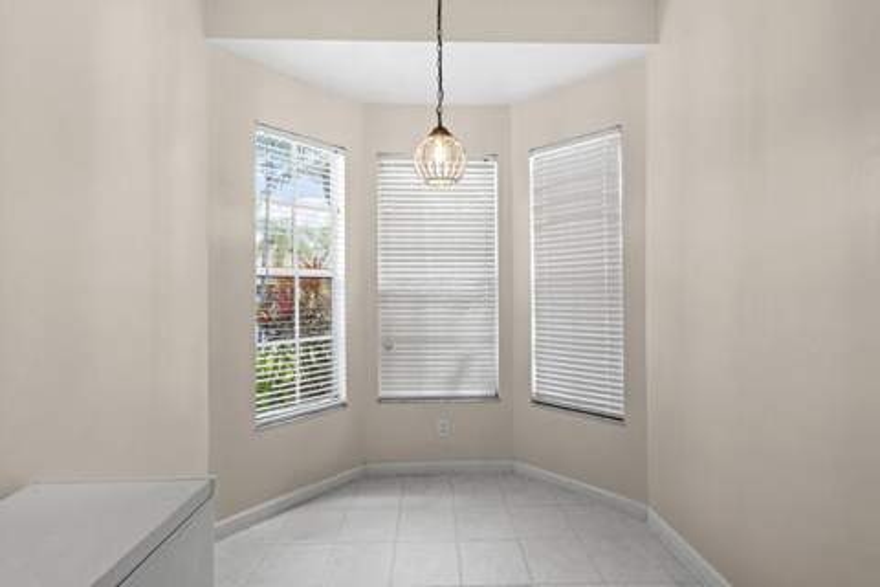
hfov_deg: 96.7
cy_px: 294
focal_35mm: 16
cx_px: 440
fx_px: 391
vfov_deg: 73.7
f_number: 10
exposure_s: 1/8
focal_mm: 16
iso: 400
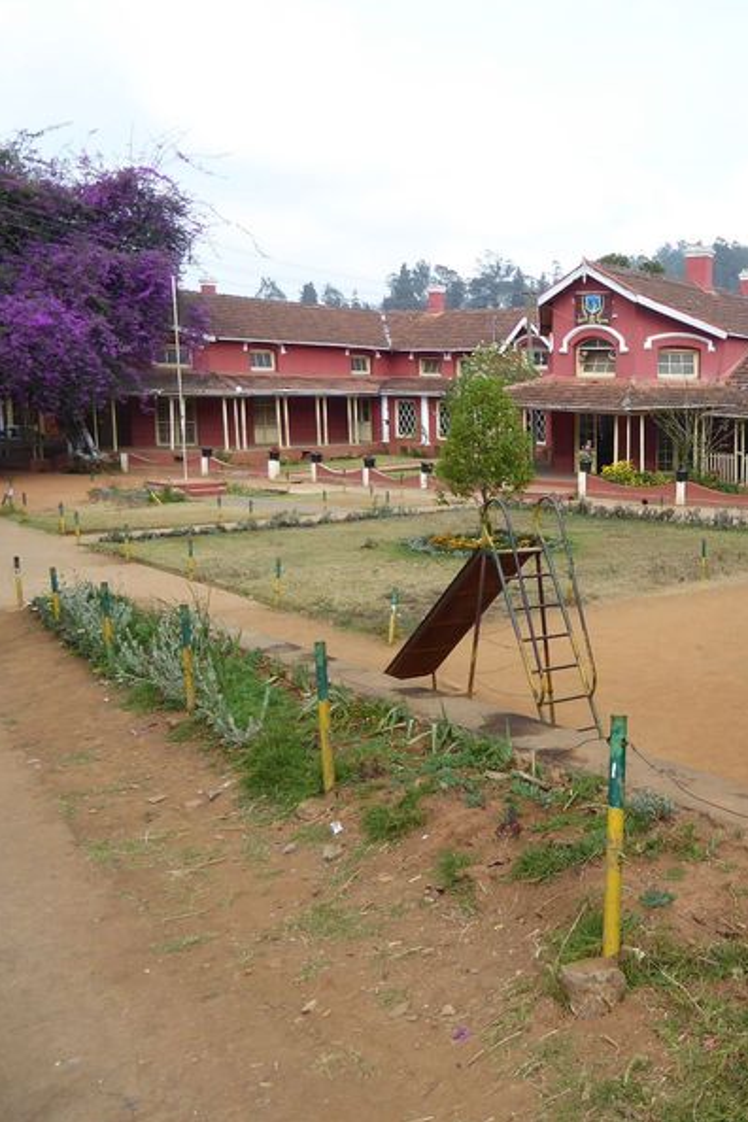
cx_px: 723
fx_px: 1091
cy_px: 559
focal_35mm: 35
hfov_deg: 34.8
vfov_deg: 54.4
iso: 80
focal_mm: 4.3
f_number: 3.3
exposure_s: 1/400
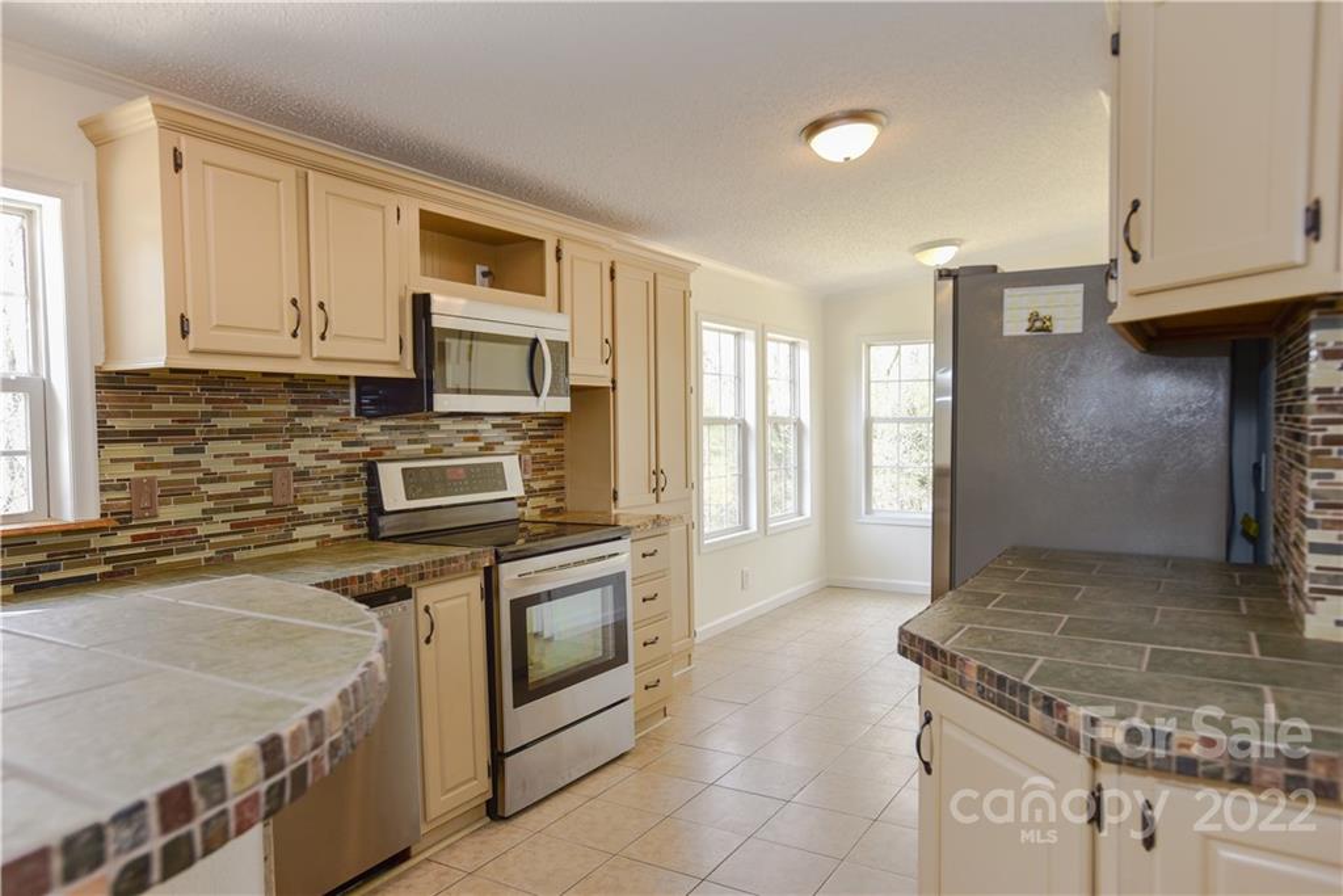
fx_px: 895
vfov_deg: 53.1
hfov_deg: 73.7
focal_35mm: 24
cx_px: 672
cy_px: 448
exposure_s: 1/60
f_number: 5.6
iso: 400
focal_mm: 24
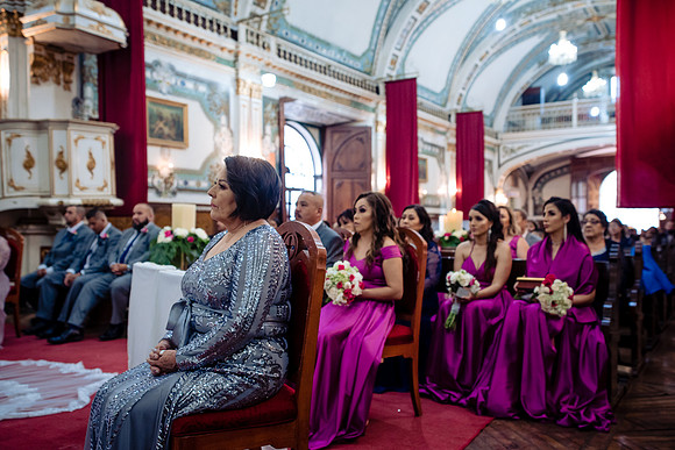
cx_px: 338
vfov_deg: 41.1
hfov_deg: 58.7
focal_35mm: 32
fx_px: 600
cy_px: 225
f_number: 3.2
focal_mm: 32
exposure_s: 1/80
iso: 1600
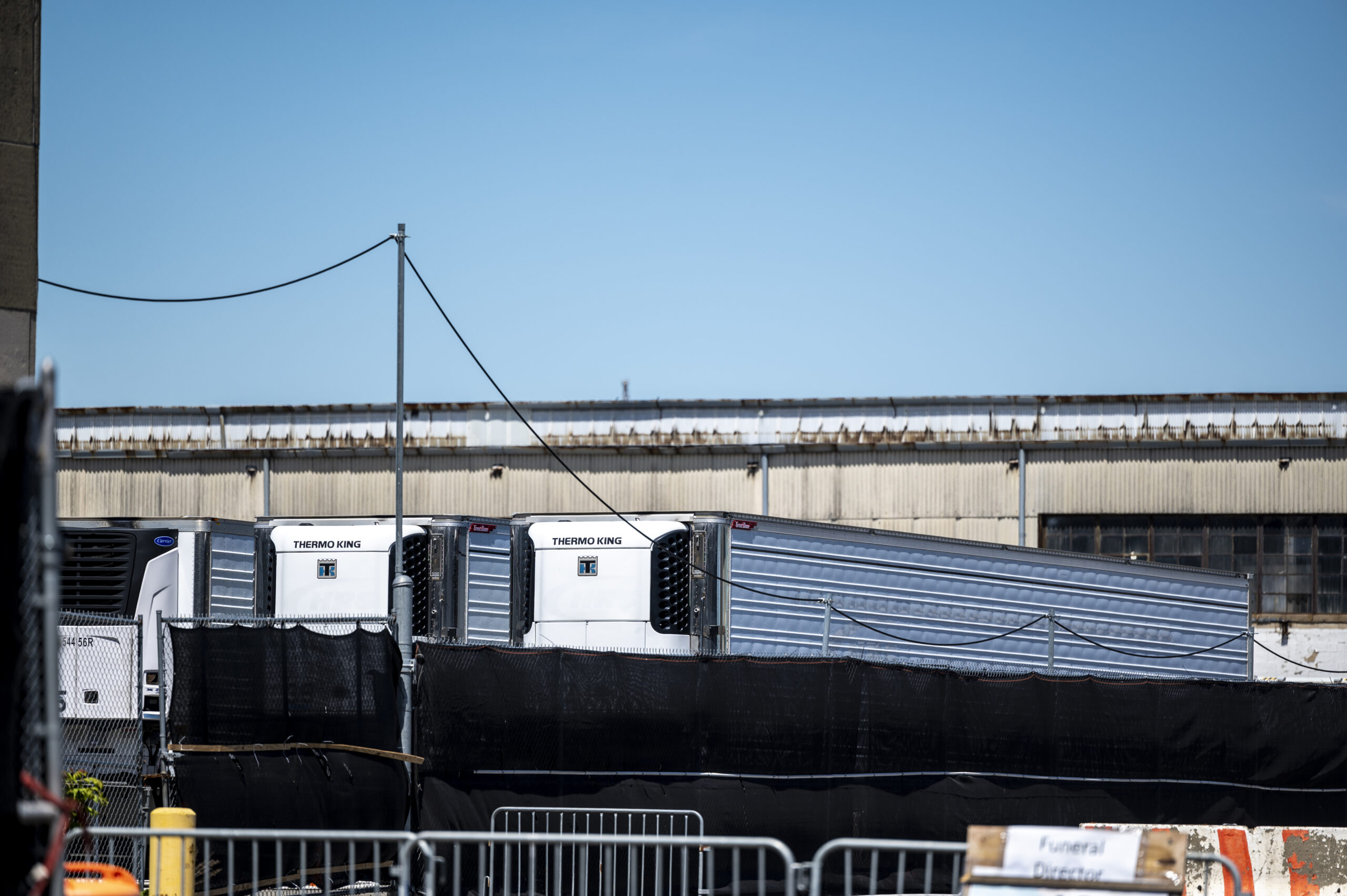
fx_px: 7478
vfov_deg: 6.9
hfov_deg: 10.3
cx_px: 674
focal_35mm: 200
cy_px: 448
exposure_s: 1/2500
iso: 100
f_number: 2.8
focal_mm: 200
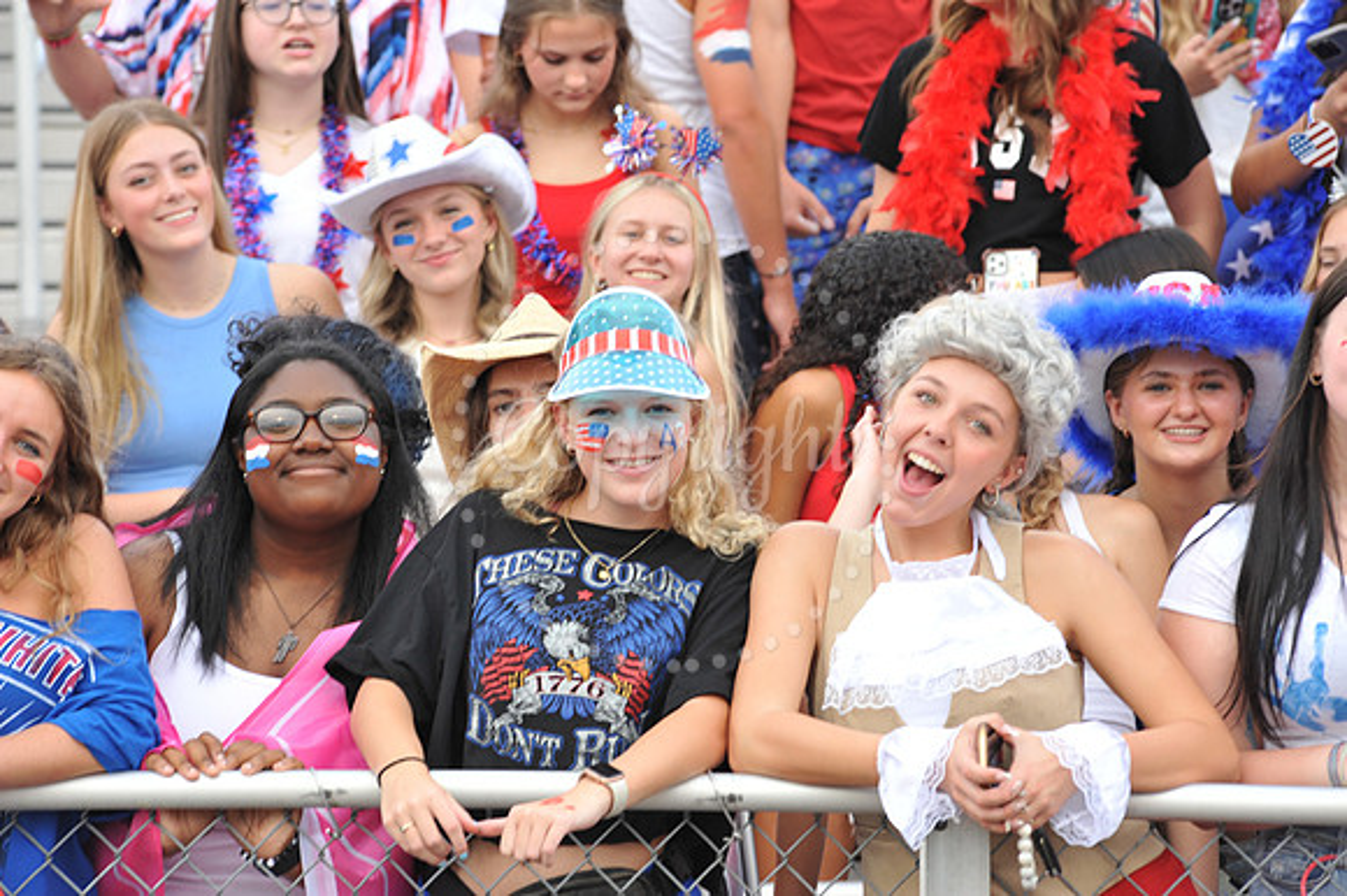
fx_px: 7479
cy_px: 448
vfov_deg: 6.9
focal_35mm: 200
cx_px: 674
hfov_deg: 10.3
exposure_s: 1/80
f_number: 7.1
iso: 500
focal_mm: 200
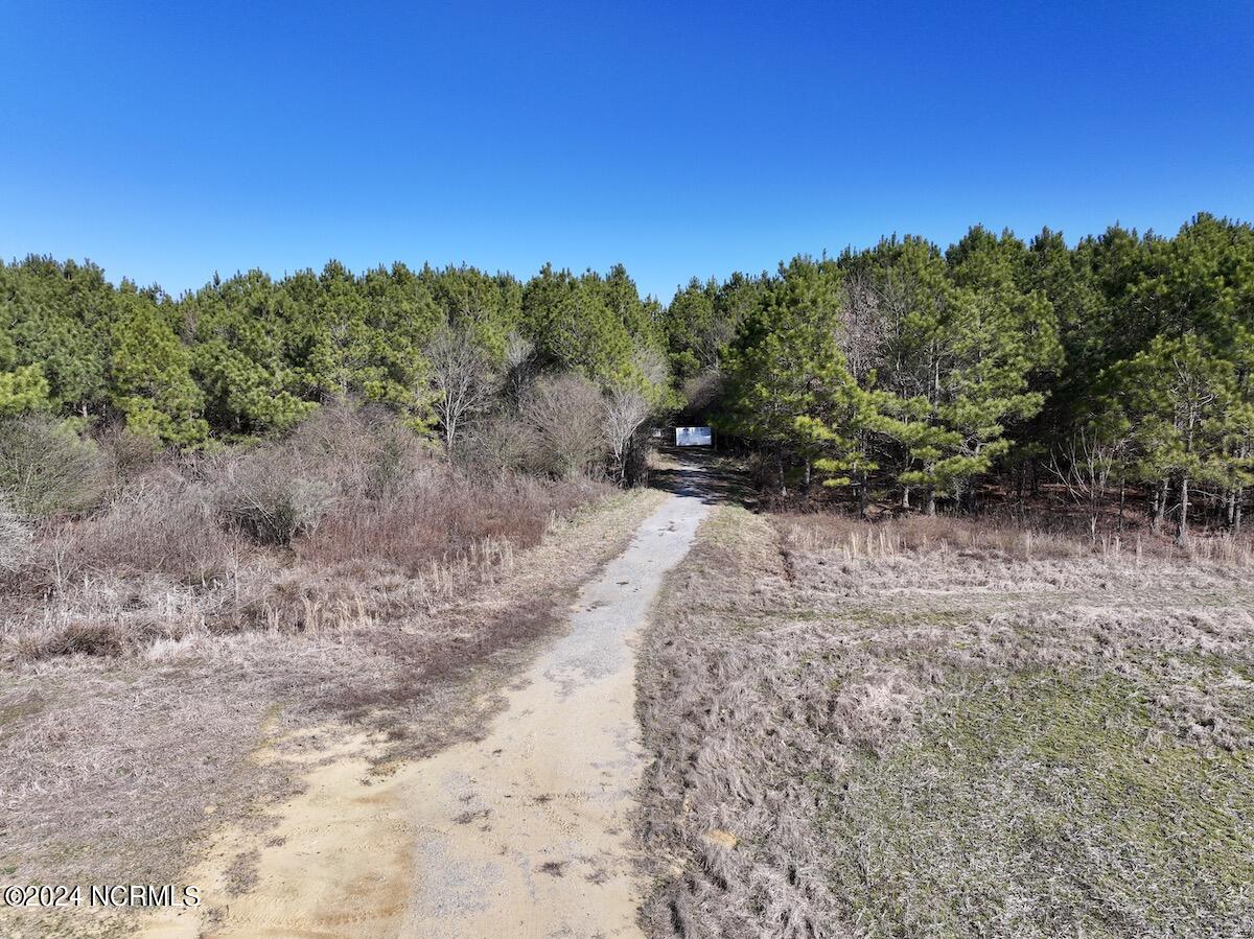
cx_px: 627
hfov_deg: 71.6
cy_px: 470
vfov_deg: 56.8
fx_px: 869
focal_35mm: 24
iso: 100
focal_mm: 12.29
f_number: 2.8
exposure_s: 1/120
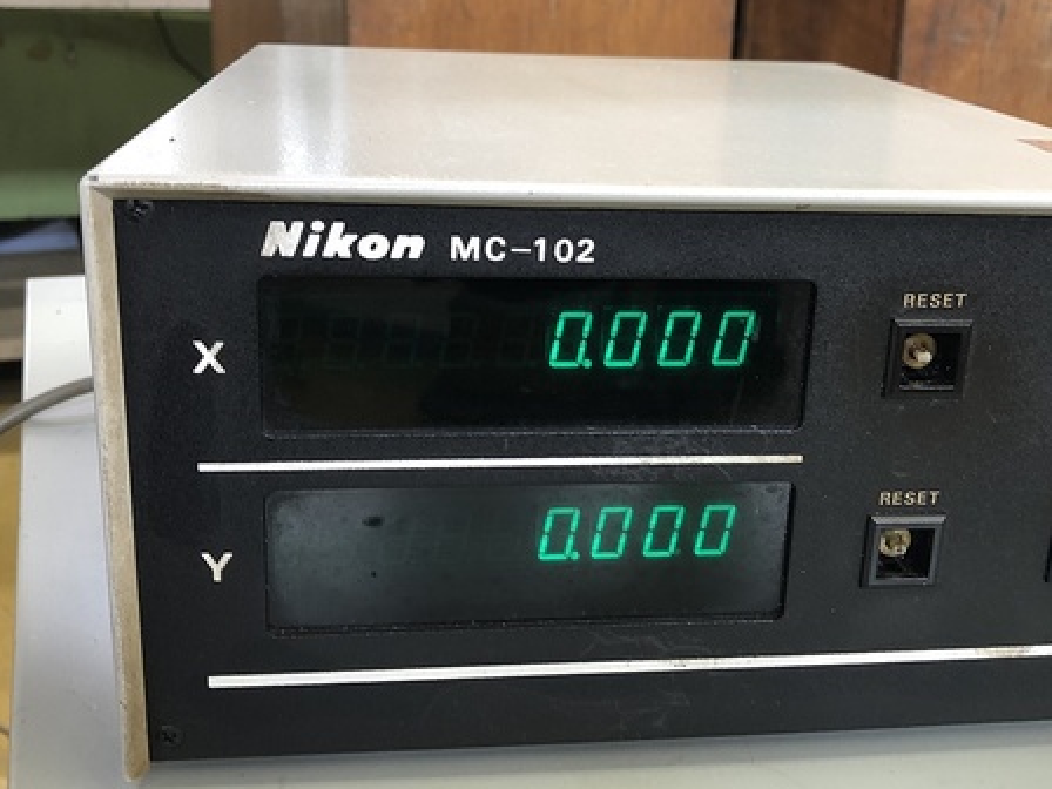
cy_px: 319
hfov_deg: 46.7
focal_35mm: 40
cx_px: 601
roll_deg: -3.2
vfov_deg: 35.8
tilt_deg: -17.5
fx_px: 1216
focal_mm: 3.99
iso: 50
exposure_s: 1/17
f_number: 1.8
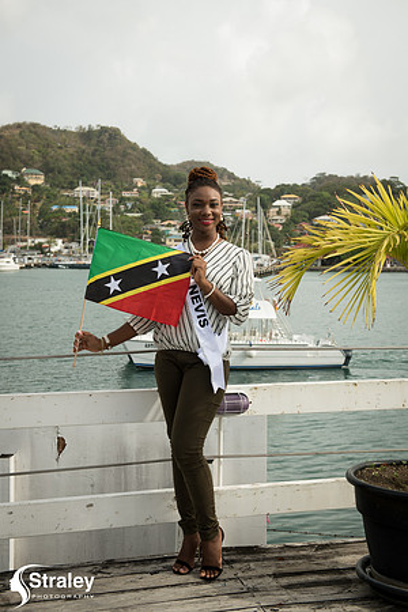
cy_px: 306
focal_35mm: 50
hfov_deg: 27.0
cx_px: 204
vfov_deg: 39.6
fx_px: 850
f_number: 7.1
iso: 100
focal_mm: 50
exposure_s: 1/160
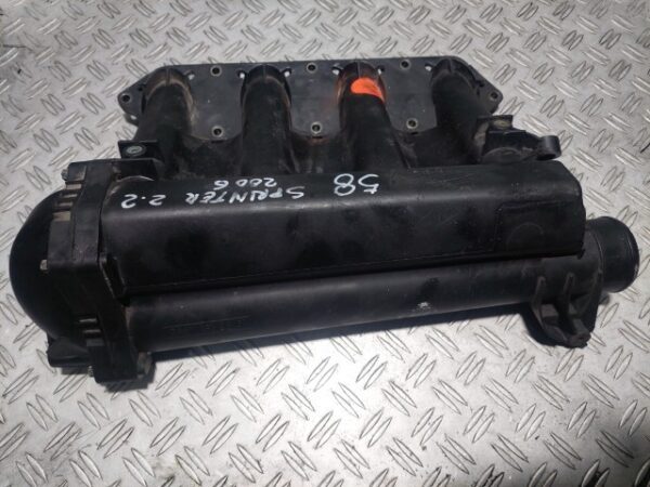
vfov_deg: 54.9
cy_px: 244
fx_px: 469
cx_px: 325
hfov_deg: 69.4
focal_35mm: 25
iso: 64
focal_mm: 5.23
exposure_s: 1/100
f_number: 1.8
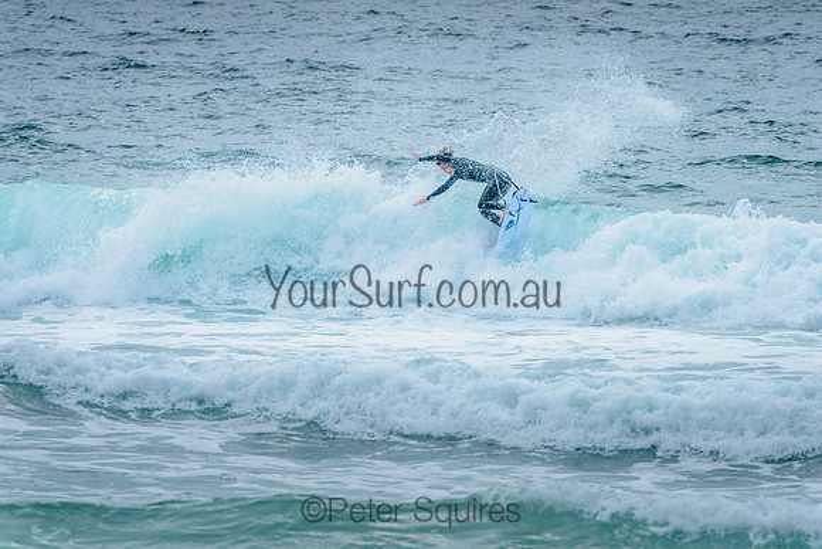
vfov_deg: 2.8
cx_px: 438
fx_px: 11194
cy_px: 213
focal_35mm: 490
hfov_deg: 4.2
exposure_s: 1/1600
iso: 500
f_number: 8
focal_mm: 400
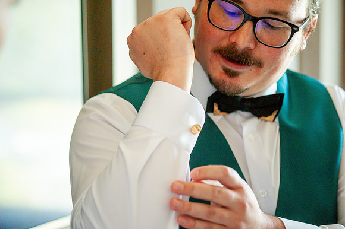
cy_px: 114
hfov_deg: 19.5
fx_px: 1006
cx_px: 172
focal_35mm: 105
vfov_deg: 13.0
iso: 2000
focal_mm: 105
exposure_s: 1/200
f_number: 4.2
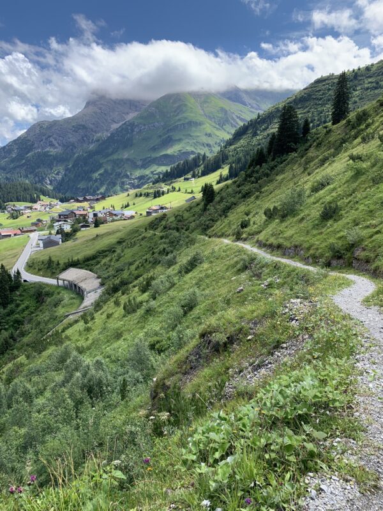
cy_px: 256
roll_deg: +0.7
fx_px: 384
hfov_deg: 53.1
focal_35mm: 26
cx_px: 192
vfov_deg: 67.3
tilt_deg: -12.0
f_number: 1.8
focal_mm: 4.25
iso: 25
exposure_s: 1/1282
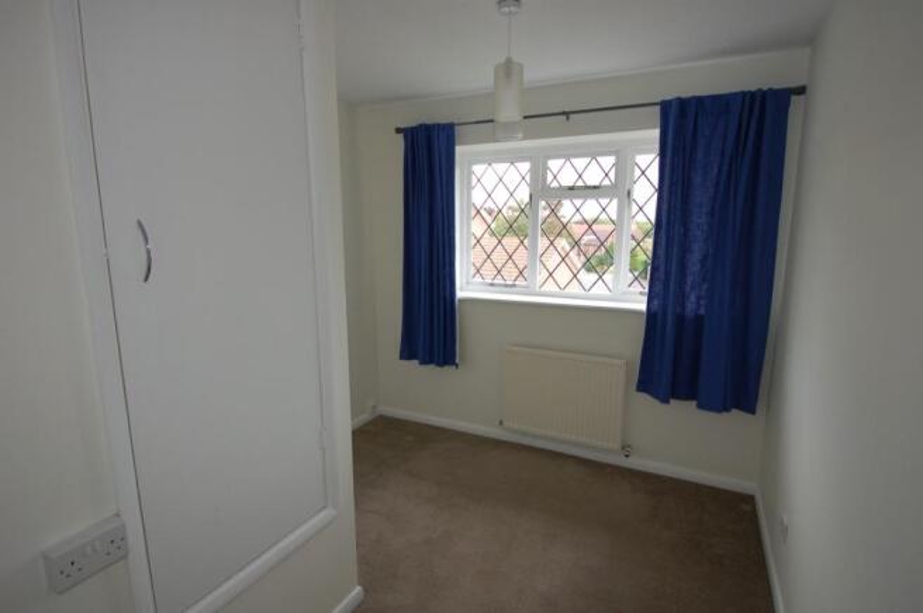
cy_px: 306
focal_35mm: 18
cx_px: 462
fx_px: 461
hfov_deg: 90.1
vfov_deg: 67.3
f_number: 5
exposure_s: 1/100
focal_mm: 12
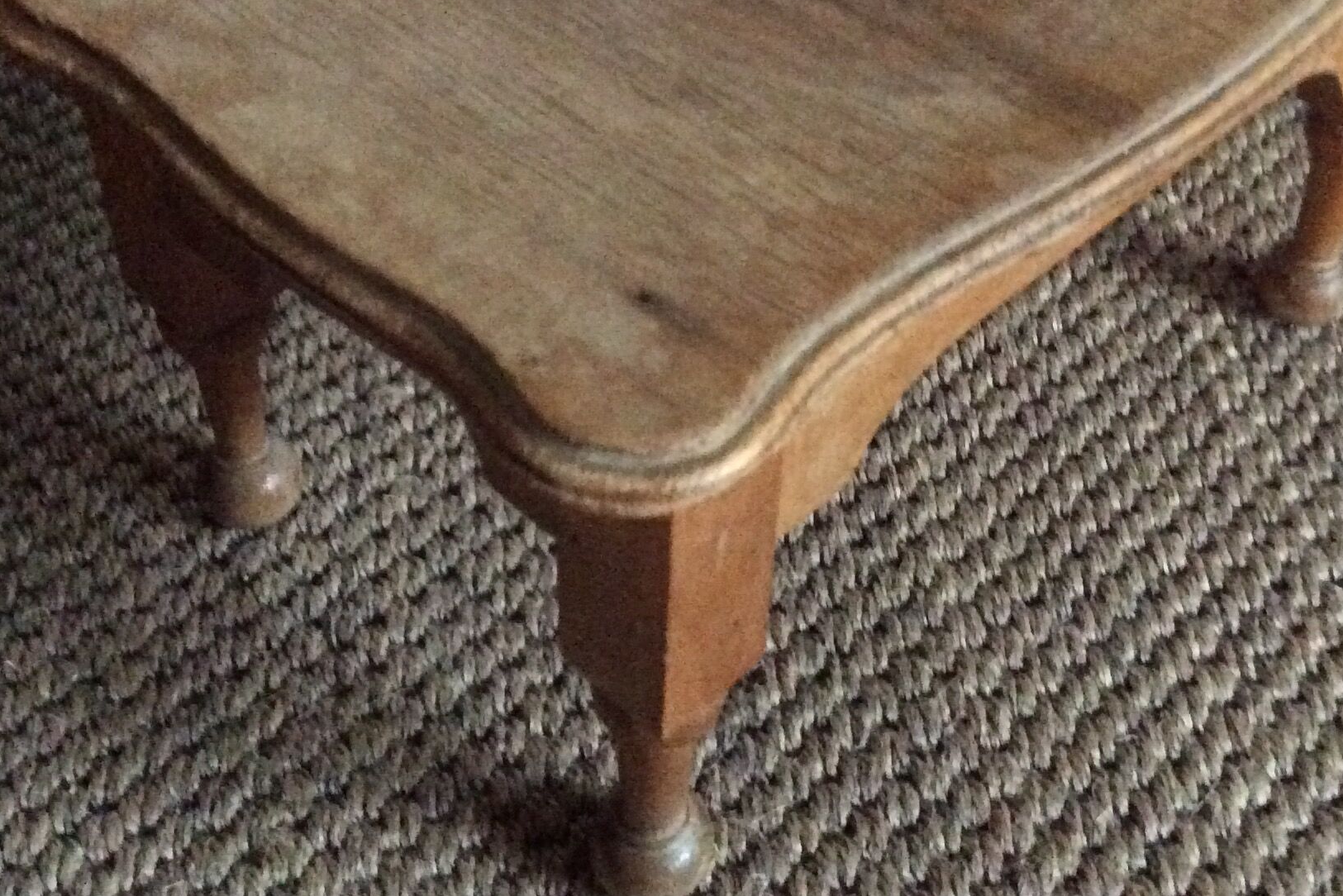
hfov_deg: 37.5
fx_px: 1977
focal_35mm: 53
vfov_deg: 25.4
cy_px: 311
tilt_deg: -42.2
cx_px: 739
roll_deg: -2.4
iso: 800
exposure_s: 1/17
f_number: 2.4
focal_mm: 3.3
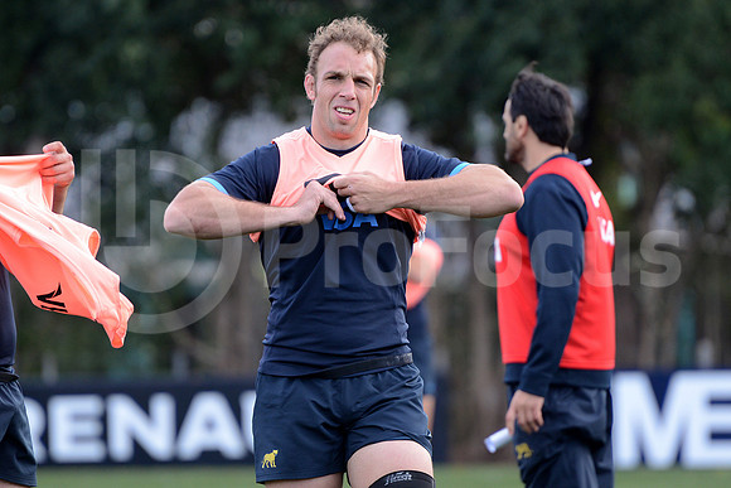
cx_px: 366
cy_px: 244
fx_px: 5484
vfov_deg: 5.1
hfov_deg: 7.6
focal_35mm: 270
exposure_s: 1/500
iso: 1000
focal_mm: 270
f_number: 4
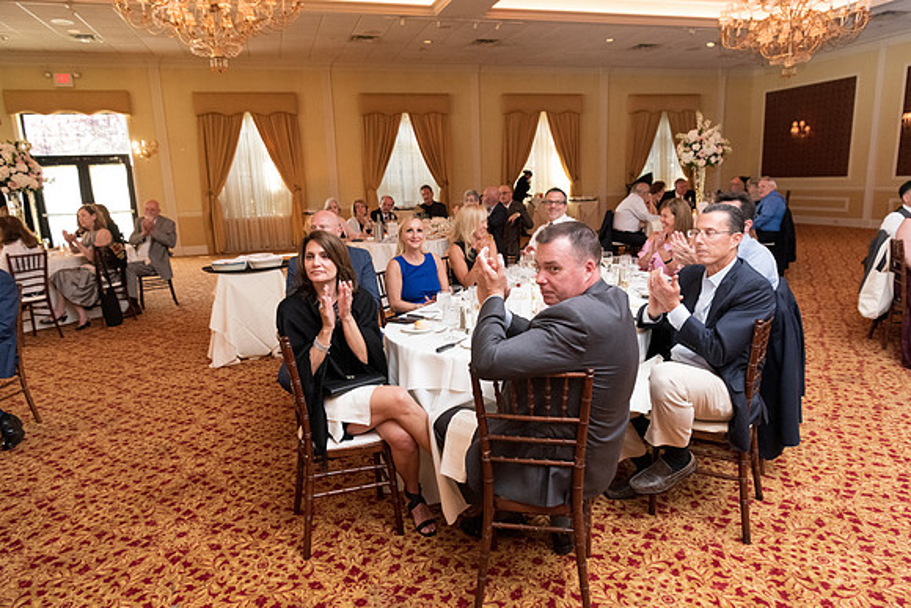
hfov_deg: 73.7
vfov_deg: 53.2
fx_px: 607
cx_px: 456
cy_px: 304
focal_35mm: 24
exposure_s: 1/125
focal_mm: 24
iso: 6400
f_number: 5
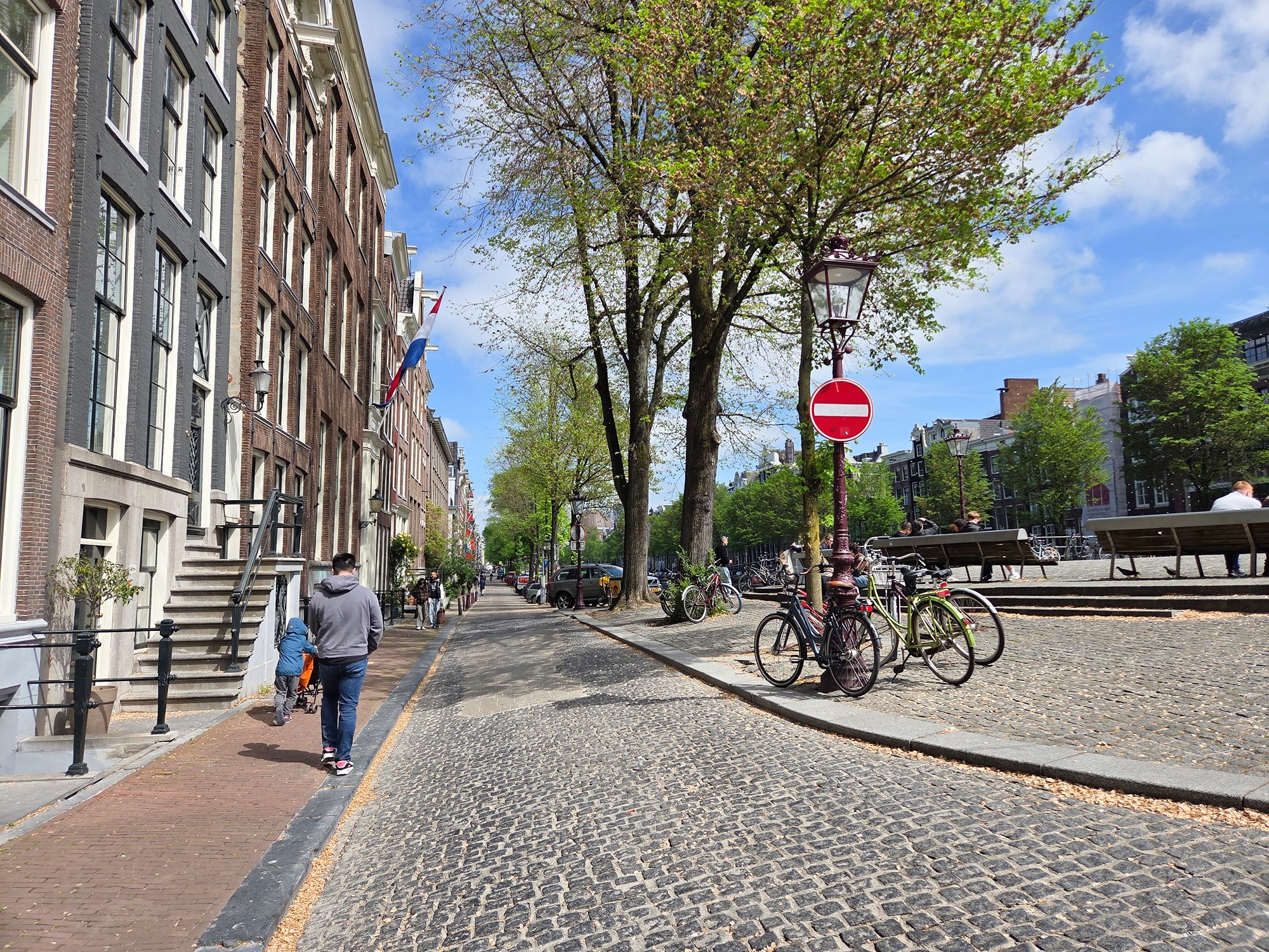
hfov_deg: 73.9
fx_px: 843
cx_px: 634
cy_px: 476
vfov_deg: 58.9
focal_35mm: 23
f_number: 1.8
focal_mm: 5.4
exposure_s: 1/5004
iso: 80
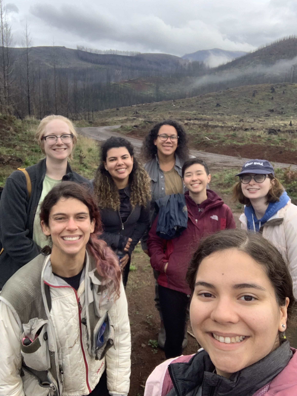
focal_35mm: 32
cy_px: 198
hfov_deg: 44.2
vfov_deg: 56.8
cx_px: 148
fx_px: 366
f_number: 2.2
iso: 64
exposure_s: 1/114
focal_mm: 2.87
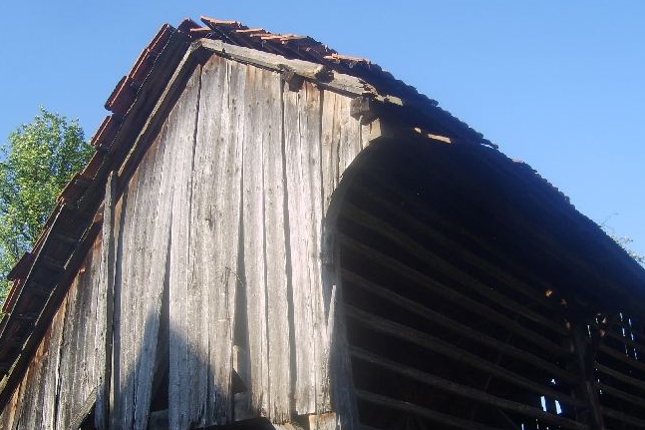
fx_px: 806
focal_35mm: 45
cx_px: 322
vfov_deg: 29.8
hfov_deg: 43.6
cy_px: 262
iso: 50
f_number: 2.8
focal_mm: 5.8
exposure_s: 1/250
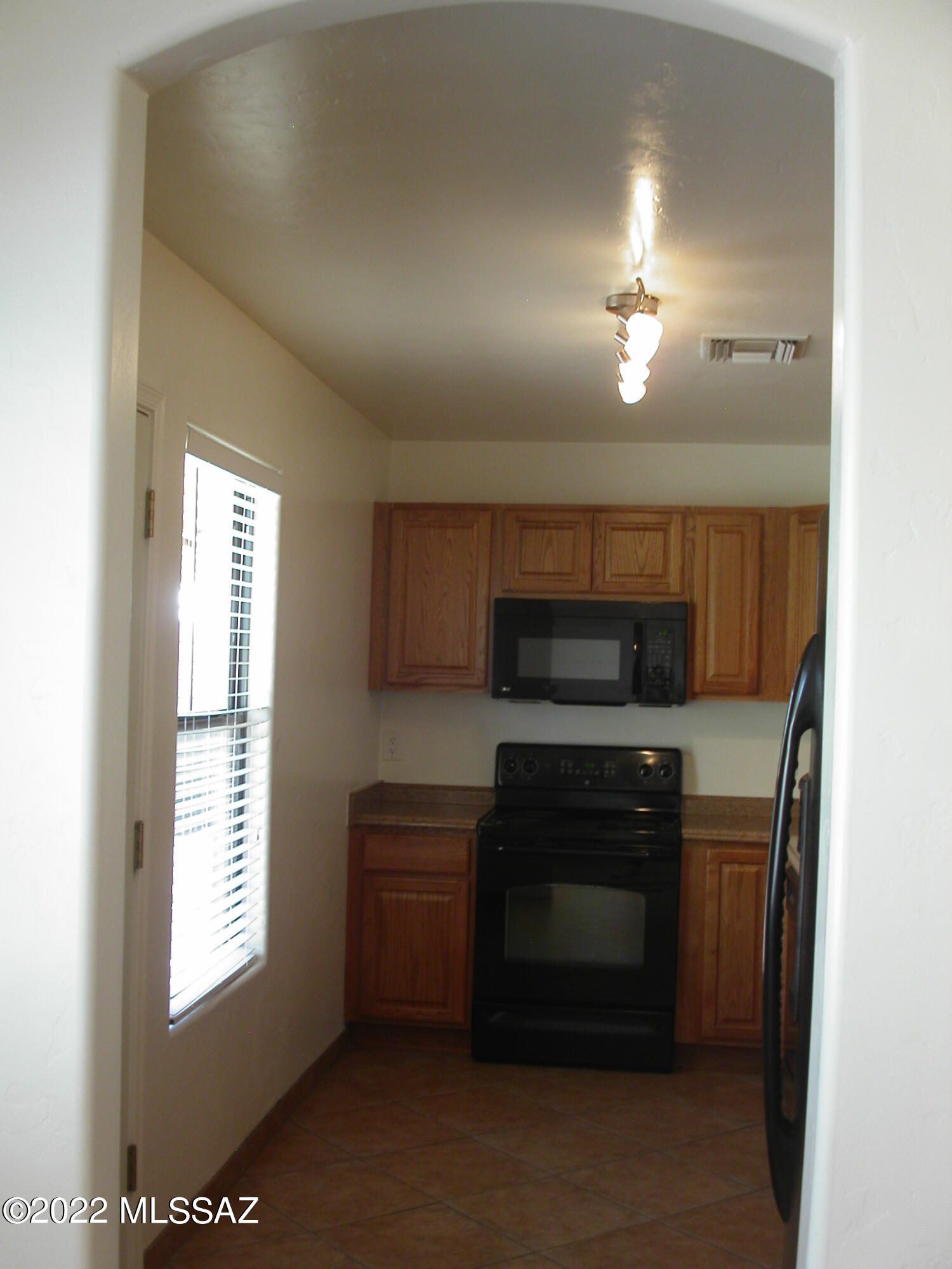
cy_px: 634
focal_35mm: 38
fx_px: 1393
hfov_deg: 37.7
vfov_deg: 49.0
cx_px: 476
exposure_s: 1/30
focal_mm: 7.8
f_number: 2.8
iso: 107
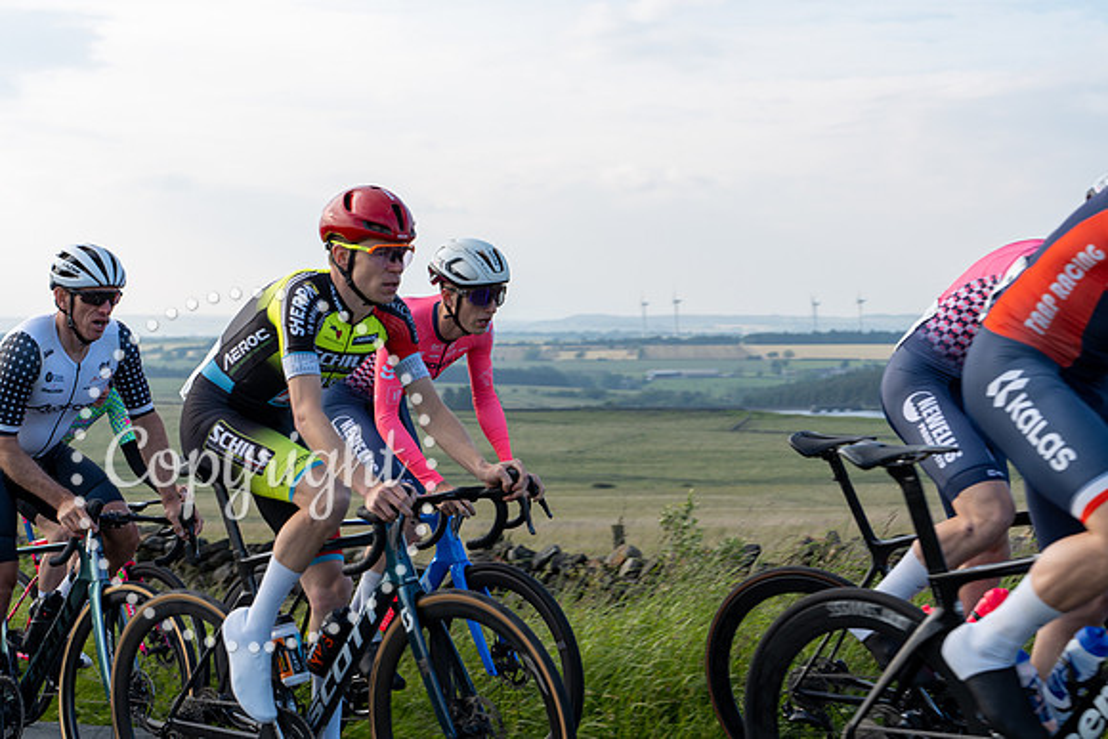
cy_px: 370
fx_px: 2340
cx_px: 554
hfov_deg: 26.6
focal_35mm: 76
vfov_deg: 18.0
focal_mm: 76
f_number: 6.3
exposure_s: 1/320
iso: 200
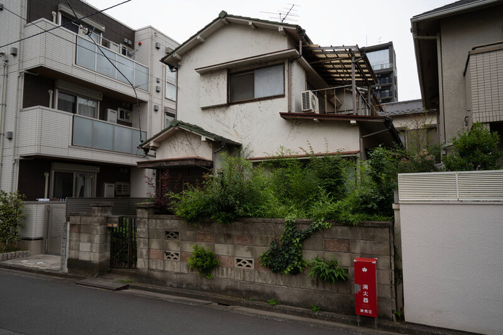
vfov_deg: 53.1
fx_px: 335
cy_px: 168
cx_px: 252
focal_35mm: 24
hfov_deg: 73.8
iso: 400
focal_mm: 24
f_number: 10
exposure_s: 1/160
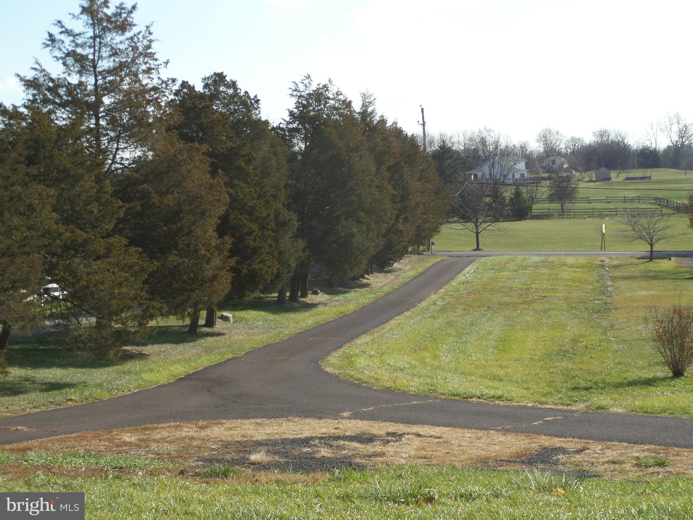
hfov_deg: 26.7
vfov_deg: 20.2
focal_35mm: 73
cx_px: 346
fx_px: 1461
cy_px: 260
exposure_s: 1/500
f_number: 4.2
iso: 100
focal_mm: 11.9
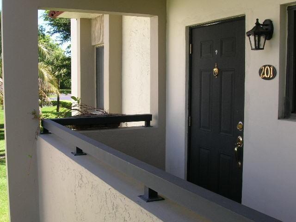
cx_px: 148
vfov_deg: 34.3
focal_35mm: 42
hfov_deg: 44.8
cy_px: 111
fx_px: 359
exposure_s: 1/81.2
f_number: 5.2
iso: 50
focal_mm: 7
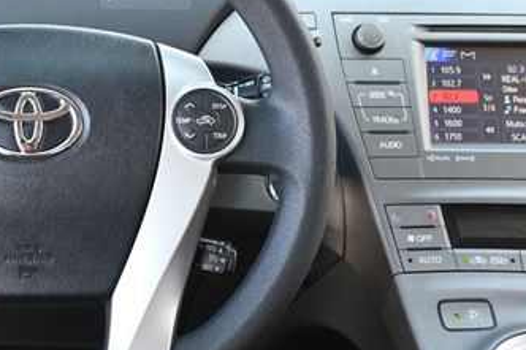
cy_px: 144
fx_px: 1183
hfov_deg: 24.2
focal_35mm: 81
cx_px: 32
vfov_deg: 16.8
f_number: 4.5
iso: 1100
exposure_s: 1/125
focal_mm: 28
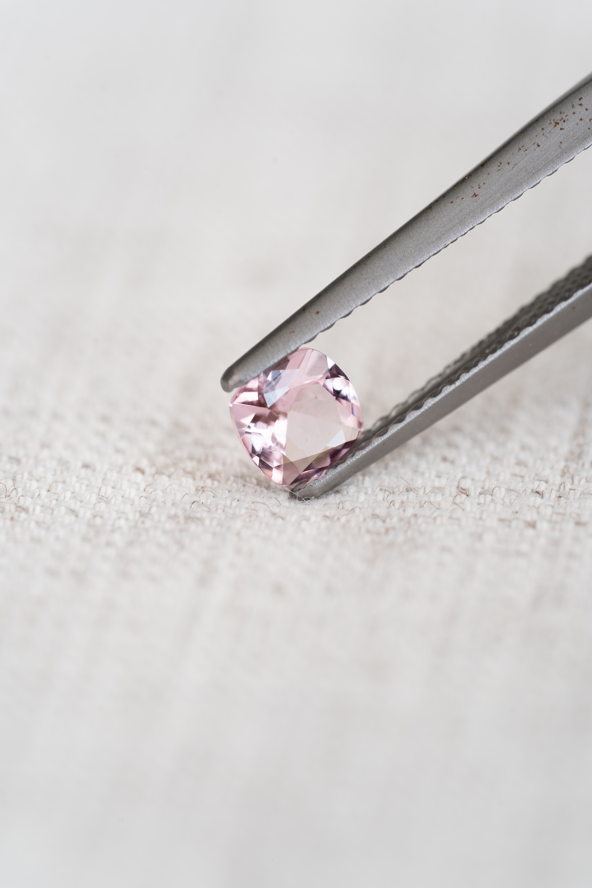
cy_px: 444
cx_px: 296
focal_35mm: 90
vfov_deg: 22.6
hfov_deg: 15.2
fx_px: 2220
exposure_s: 1/8
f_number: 6.3
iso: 100
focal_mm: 90
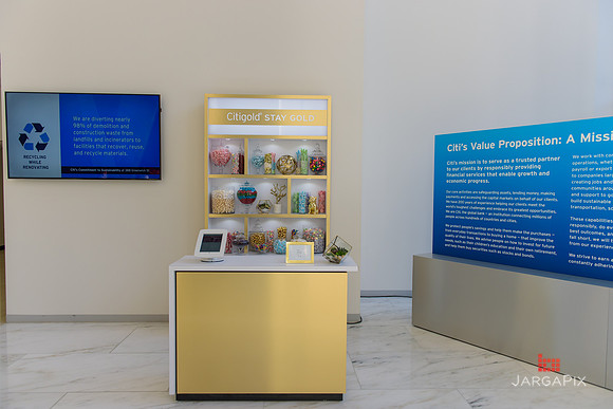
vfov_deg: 53.2
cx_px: 306
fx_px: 409
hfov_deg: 73.7
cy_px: 204
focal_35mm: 24
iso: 200
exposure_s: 1/1000
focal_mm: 24
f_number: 3.2
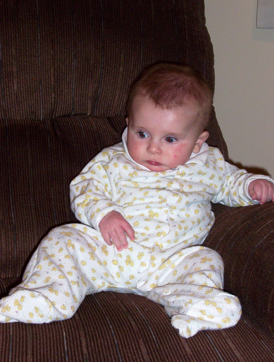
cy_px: 181
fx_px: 673
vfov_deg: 30.2
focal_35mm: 64
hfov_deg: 23.0
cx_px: 137
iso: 140
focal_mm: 9.98
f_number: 3.54
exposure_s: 1/46.6
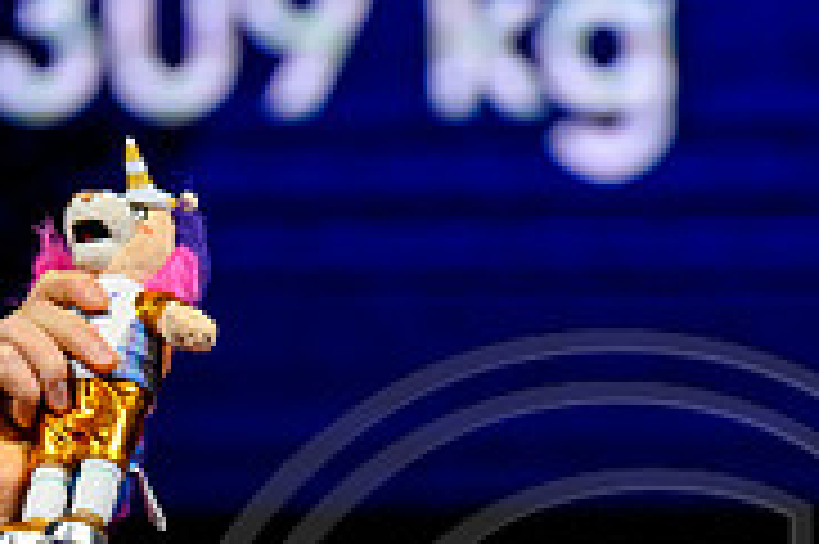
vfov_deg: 2.2
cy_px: 785
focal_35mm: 637
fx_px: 14478
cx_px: 616
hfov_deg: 3.2
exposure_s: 1/1250
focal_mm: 200
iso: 2500
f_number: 3.2
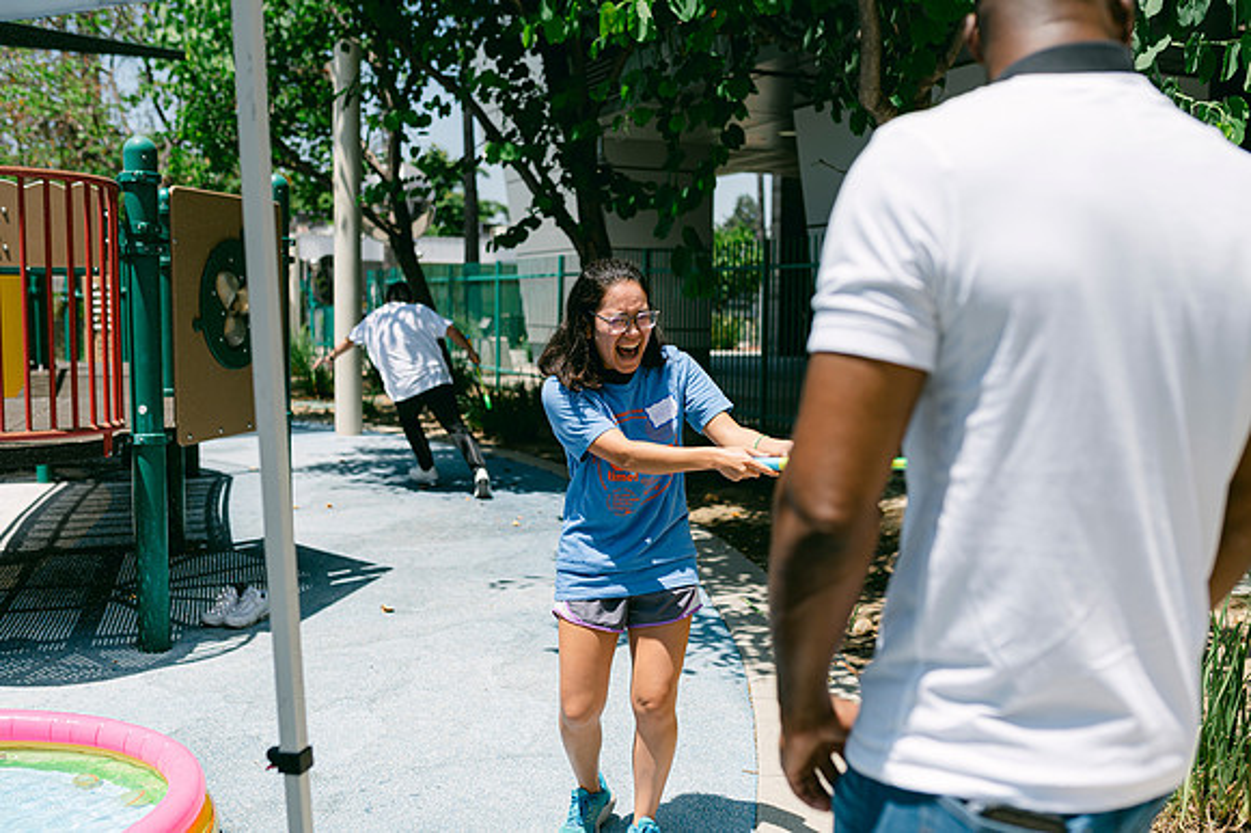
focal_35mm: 36
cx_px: 621
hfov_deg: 53.2
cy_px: 416
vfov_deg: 36.8
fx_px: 1250
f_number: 2.8
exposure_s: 1/3200
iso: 100
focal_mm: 35
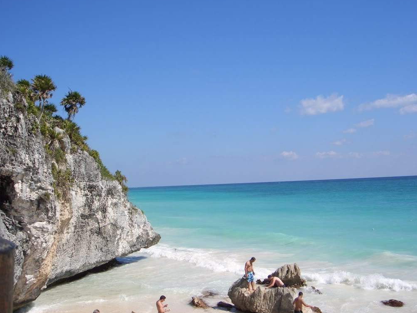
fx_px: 482
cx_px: 206
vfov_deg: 36.0
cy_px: 155
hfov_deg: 46.8
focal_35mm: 40
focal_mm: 8
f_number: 4.8
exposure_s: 1/800
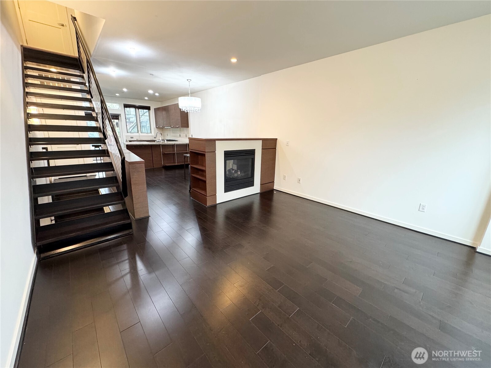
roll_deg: -1.8
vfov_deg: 85.7
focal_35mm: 14
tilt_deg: -15.5
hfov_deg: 102.1
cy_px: 184
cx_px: 246
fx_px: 199
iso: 320
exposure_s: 1/60
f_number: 2.2
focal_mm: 2.22
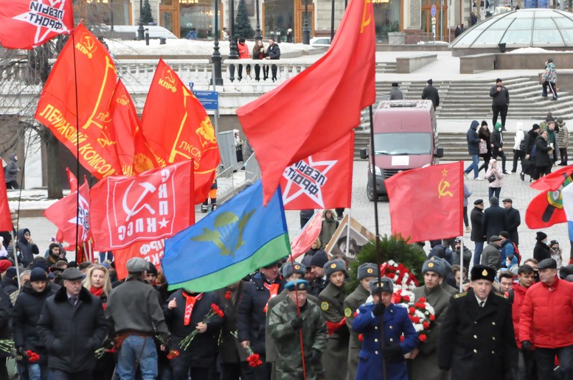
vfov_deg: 4.7
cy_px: 193
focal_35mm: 290
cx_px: 324
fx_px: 4610
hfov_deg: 7.1
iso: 3200
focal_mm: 130
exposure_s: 1/200
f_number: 7.1
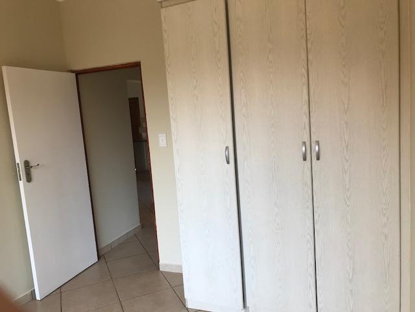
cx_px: 208
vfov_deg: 49.7
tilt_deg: -7.0
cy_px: 156
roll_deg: +4.7
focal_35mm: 28
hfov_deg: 63.4
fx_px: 336
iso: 20
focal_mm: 3.99
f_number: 1.8
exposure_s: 1/238
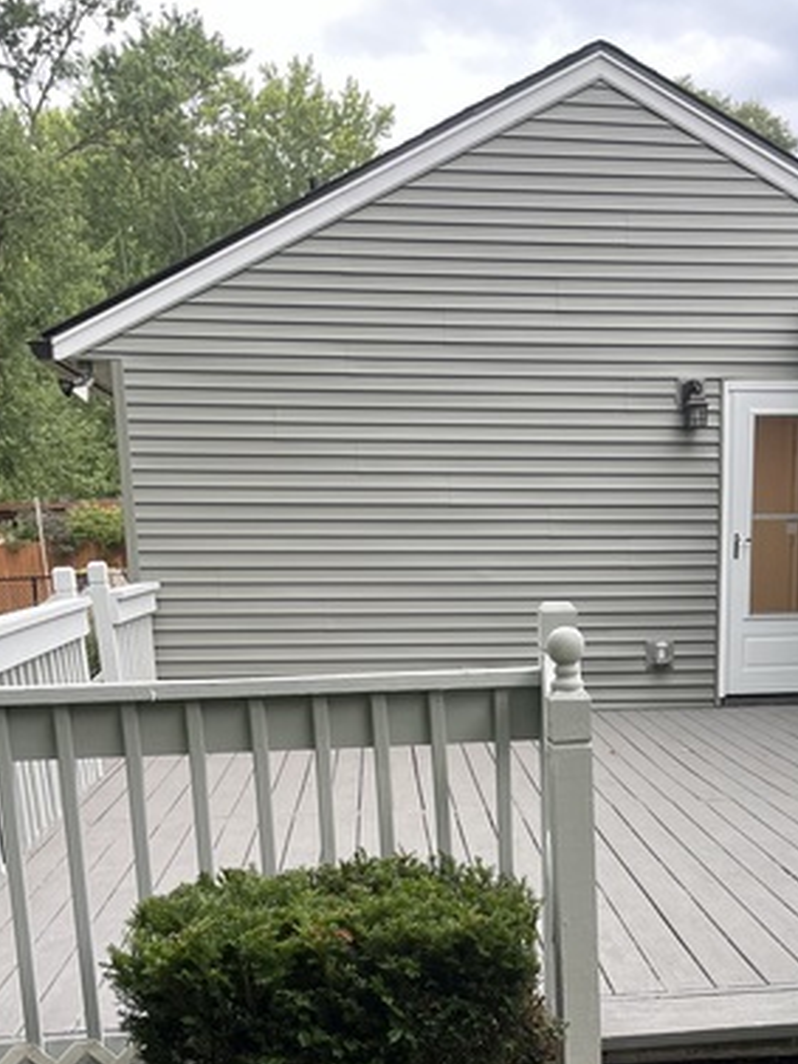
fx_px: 1413
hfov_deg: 31.1
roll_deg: +0.7
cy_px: 885
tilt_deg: -13.6
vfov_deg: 39.3
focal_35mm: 46
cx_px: 572
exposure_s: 1/121
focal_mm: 5.1
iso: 100
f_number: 1.6
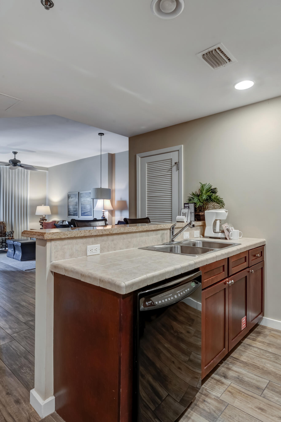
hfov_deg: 58.3
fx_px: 252
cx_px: 140
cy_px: 211
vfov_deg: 79.9
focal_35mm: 22
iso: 400
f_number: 11
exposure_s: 1/2.5
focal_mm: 21.5
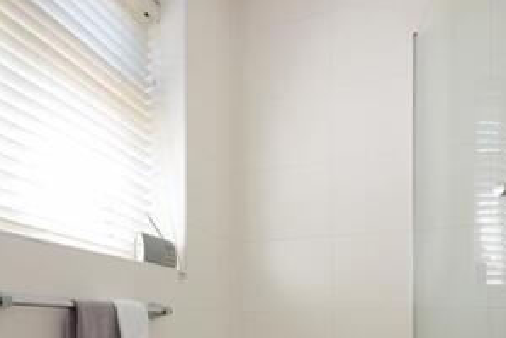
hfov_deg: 57.2
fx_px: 464
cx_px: 256
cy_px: 329
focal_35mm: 33
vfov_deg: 36.5
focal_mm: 10
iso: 160
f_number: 7.1
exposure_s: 1/40
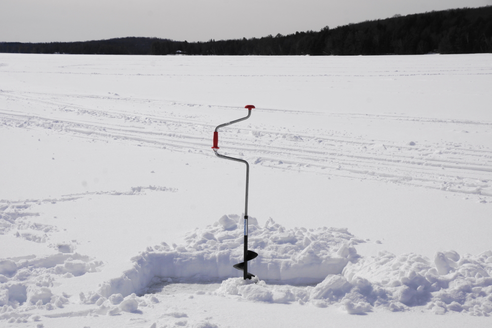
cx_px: 246
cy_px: 164
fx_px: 1025
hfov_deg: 27.0
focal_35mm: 75
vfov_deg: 18.2
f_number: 13
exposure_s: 1/200
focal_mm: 50
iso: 100
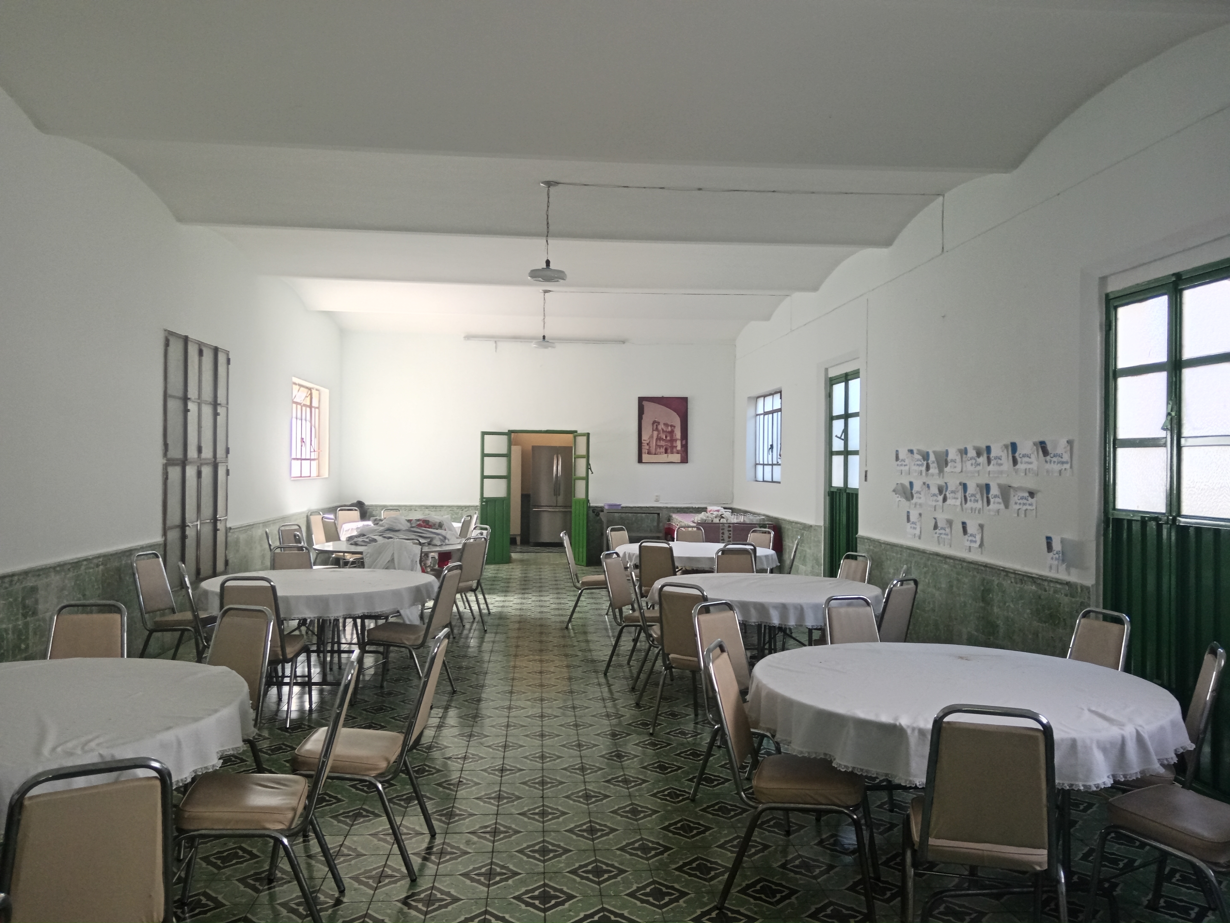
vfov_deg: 51.4
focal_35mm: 27
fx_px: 959
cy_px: 462
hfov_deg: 65.3
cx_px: 615
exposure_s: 1/60
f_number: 1.9
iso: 390
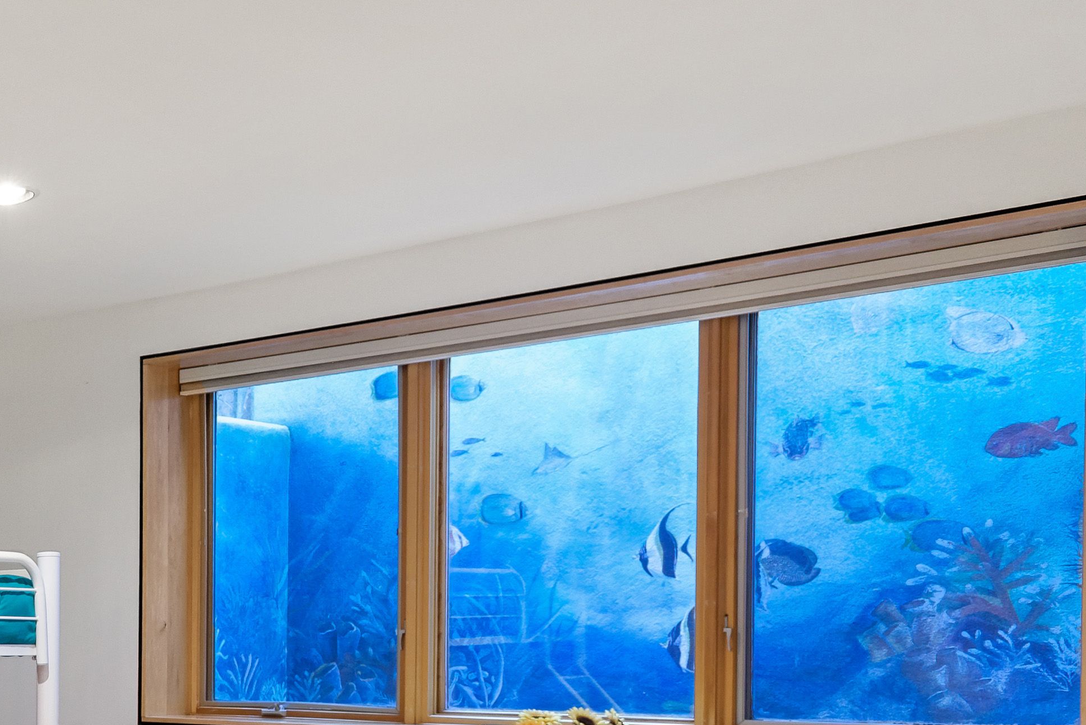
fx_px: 1599
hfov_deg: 29.0
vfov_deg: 24.3
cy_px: 740
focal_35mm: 53
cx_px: -392
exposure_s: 1
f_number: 7.1
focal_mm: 17
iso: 500
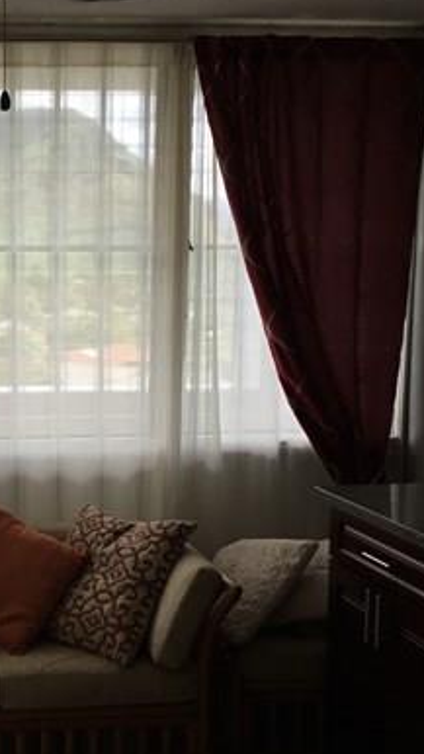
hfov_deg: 20.6
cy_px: 424
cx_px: -21
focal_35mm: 56
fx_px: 1120
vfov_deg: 37.2
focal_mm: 3.3
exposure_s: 1/120
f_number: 2.4
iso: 32
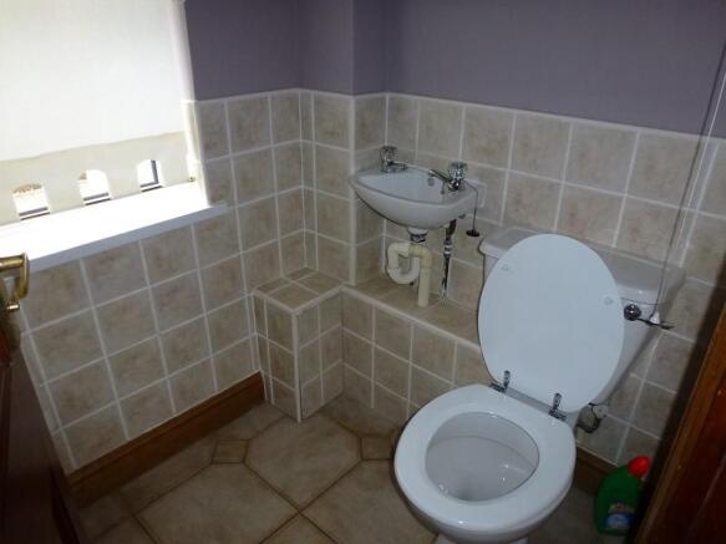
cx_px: 363
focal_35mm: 24
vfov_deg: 56.8
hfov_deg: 71.6
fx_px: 503
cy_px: 272
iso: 200
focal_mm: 4.3
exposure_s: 1/60
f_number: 3.3
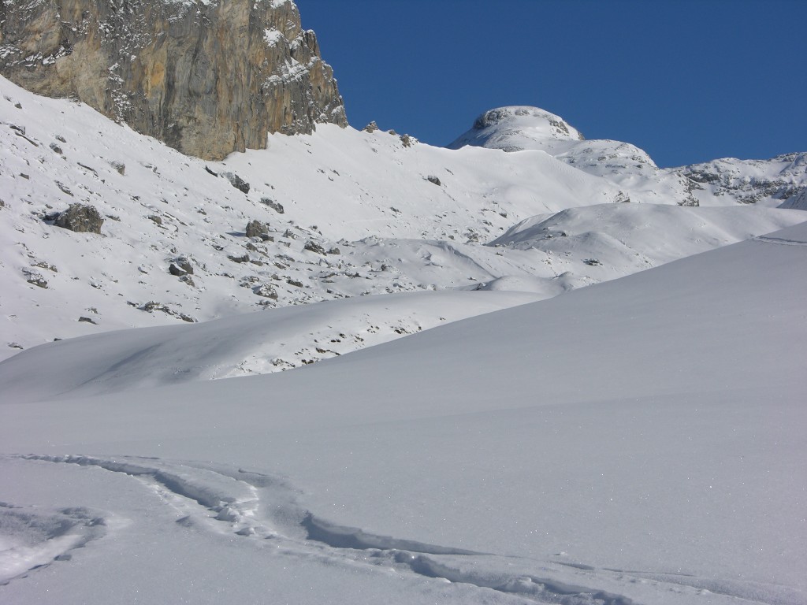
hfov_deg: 19.6
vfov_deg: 14.8
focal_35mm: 100
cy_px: 302
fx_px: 2331
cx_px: 404
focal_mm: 25.4
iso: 50
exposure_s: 1/515
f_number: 7.3
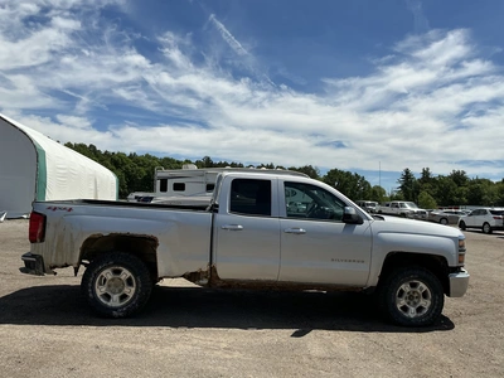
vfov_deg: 49.7
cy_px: 189
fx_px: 408
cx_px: 252
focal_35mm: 28
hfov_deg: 63.4
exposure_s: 1/3322
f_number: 1.8
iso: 25
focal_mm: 3
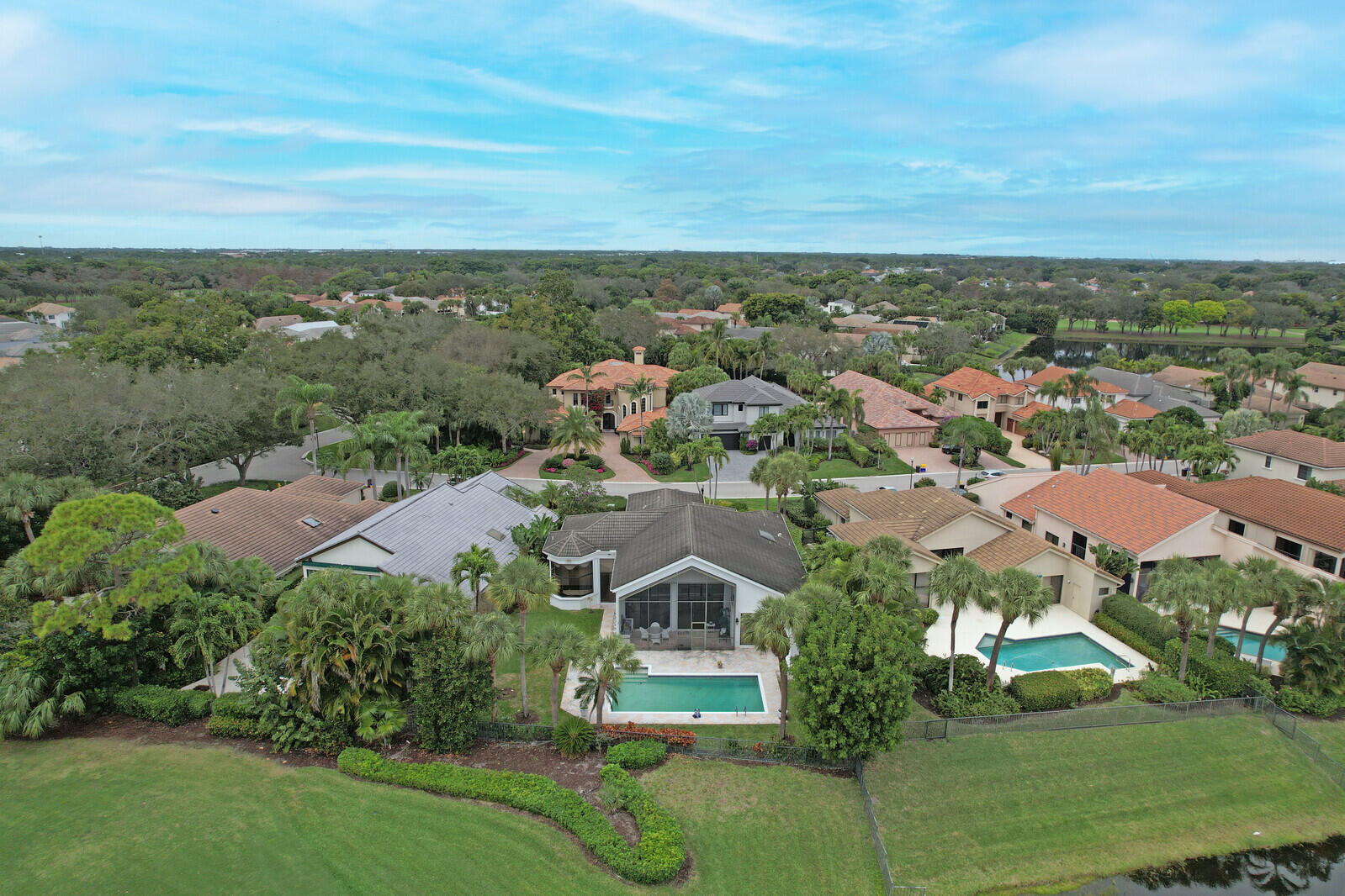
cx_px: 672
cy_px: 448
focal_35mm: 22
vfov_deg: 57.2
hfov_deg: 78.6
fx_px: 822
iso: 110
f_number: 2.8
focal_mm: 8.38
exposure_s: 1/800
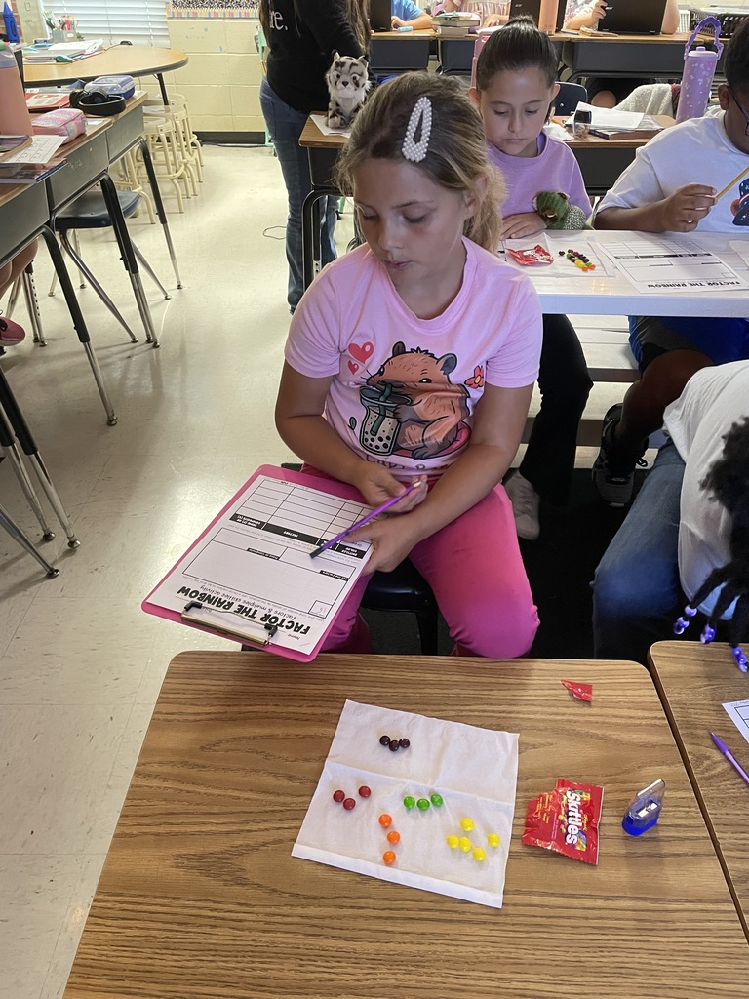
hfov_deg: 53.1
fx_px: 750
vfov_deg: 67.3
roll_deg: +0.5
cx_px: 374
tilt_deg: -35.5
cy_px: 500
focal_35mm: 26
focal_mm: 4.2
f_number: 1.6
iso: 500
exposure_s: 1/60
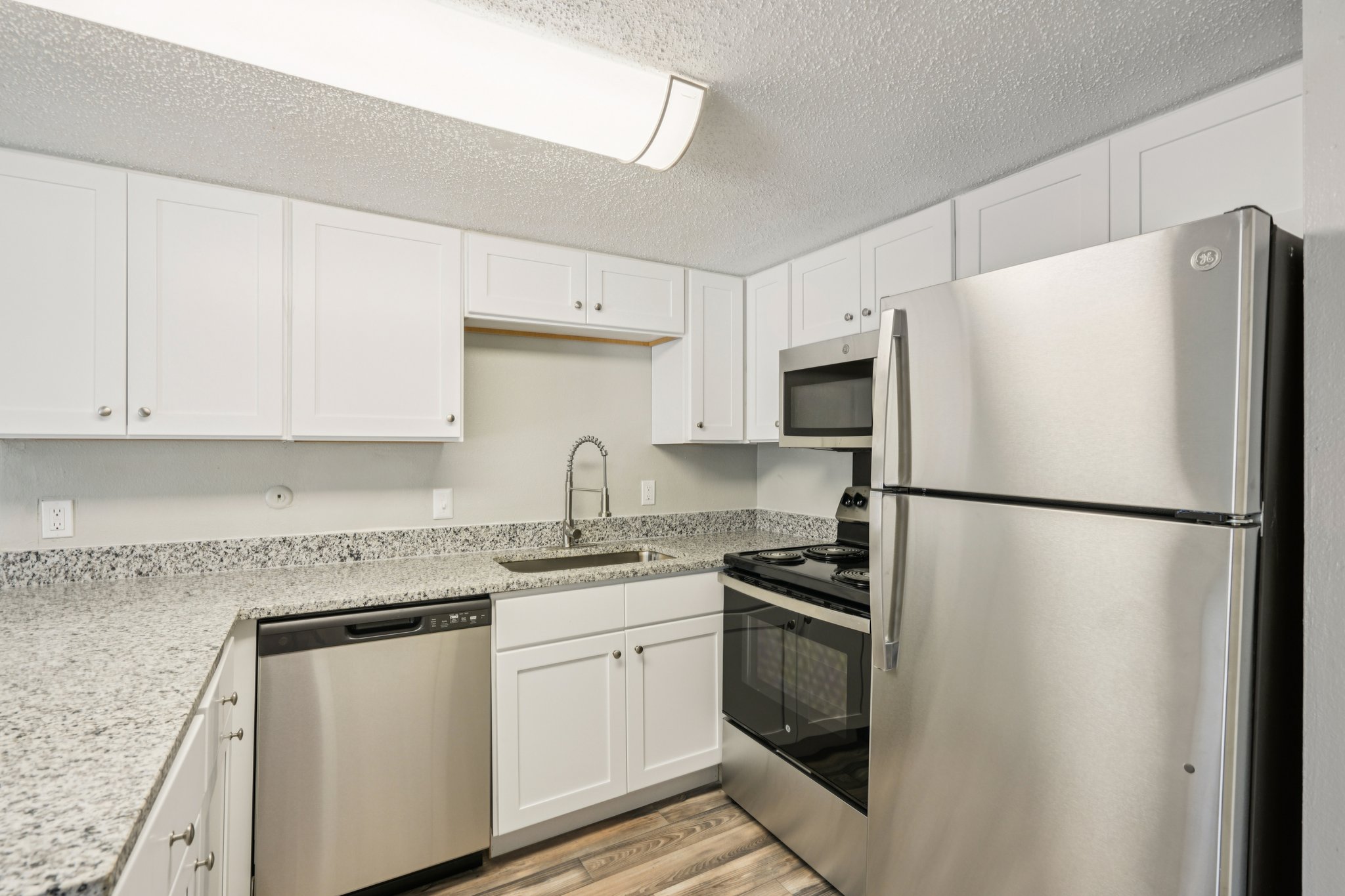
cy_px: 448
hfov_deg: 96.7
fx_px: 598
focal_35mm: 16
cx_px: 672
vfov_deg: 73.7
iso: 400
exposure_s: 1/30
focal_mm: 16
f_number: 8
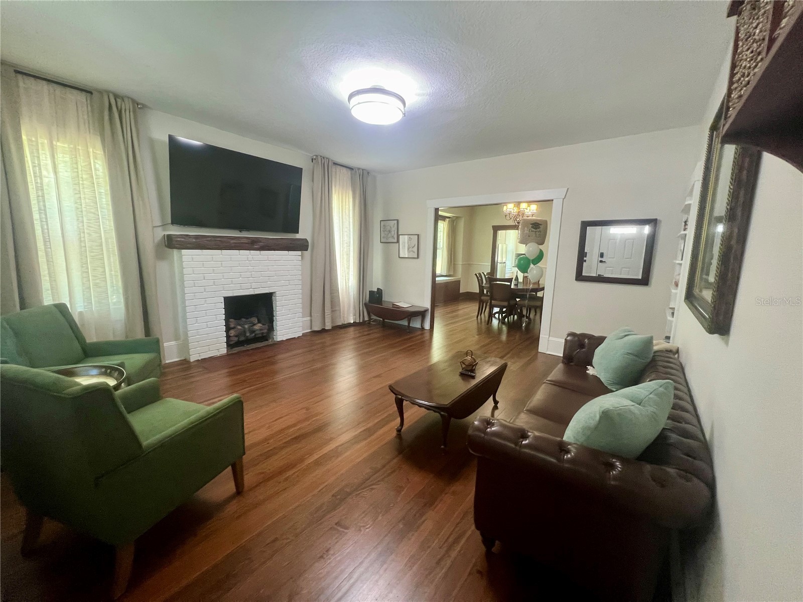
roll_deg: -1.7
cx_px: 402
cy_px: 301
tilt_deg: -9.0
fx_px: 302
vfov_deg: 89.9
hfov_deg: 106.2
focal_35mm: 13
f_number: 1.8
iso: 400
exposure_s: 1/60
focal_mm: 1.57
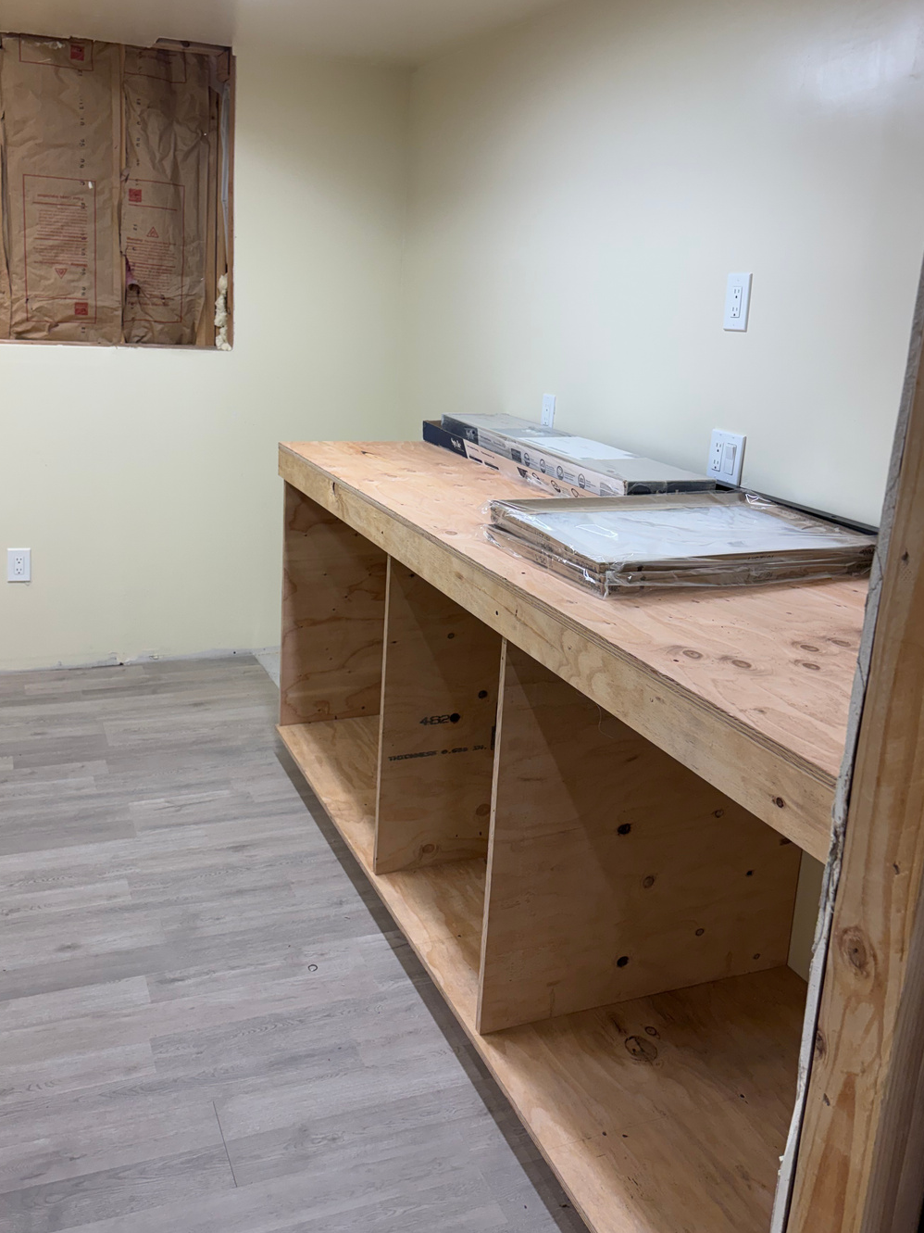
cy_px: 530
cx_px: 416
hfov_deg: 46.7
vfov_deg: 59.7
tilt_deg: -11.9
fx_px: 1068
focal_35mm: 30
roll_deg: -3.4
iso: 64
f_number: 1.6
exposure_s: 1/120
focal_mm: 5.96
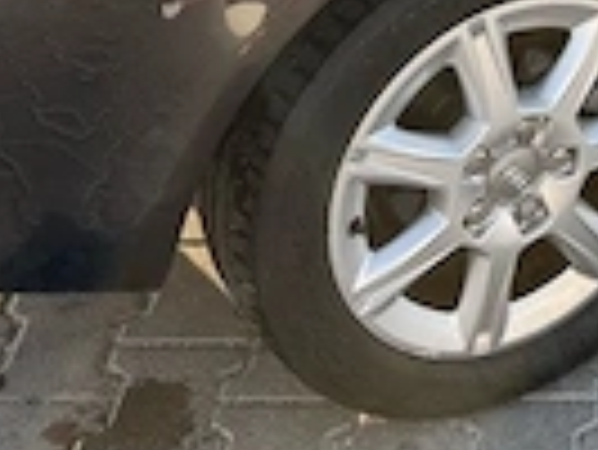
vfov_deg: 12.6
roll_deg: -3.4
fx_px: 1867
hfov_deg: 17.1
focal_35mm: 108
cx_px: 787
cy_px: -342
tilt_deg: -17.1
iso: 80
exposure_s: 1/621
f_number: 1.78
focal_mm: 6.76
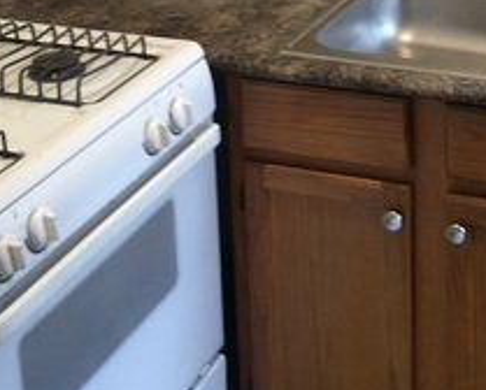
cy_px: -87
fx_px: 1254
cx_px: 314
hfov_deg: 21.9
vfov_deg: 16.9
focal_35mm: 87
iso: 40
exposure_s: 1/24
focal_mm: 4
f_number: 1.8
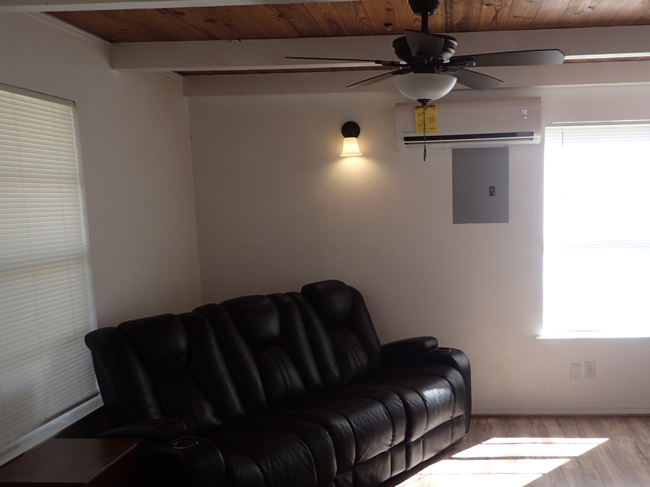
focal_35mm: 35
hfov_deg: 52.1
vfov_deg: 40.4
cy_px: 303
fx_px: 657
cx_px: 409
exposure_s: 1/125
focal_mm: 4.5
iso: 100
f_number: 2
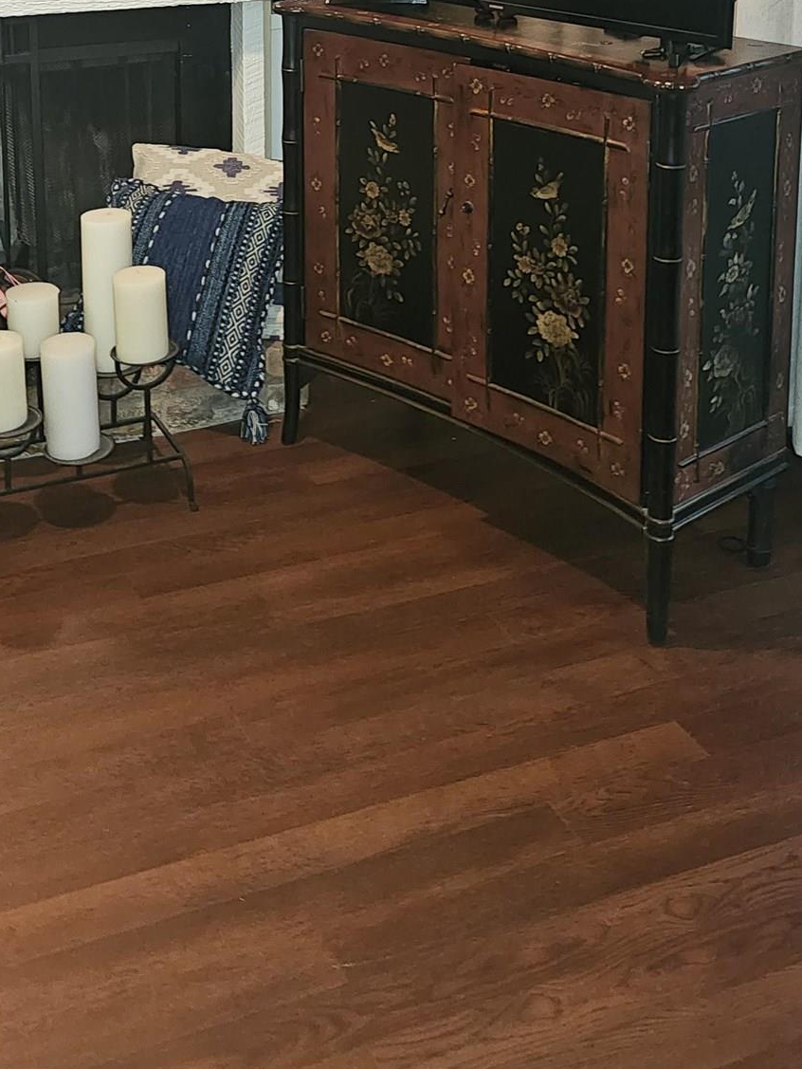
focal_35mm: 47
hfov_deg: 30.6
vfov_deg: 36.4
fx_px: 1451
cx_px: 253
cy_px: 3
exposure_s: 1/9.99
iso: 200
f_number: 1.7
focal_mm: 6.3
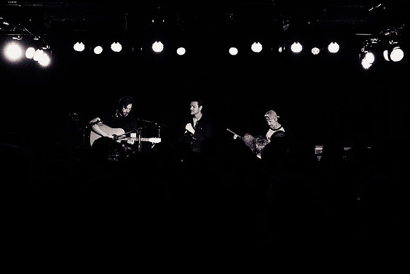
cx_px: 191
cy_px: 116
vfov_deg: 14.1
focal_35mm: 97
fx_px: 1105
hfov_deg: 21.0
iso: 2500
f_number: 3.5
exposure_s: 1/640
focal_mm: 73
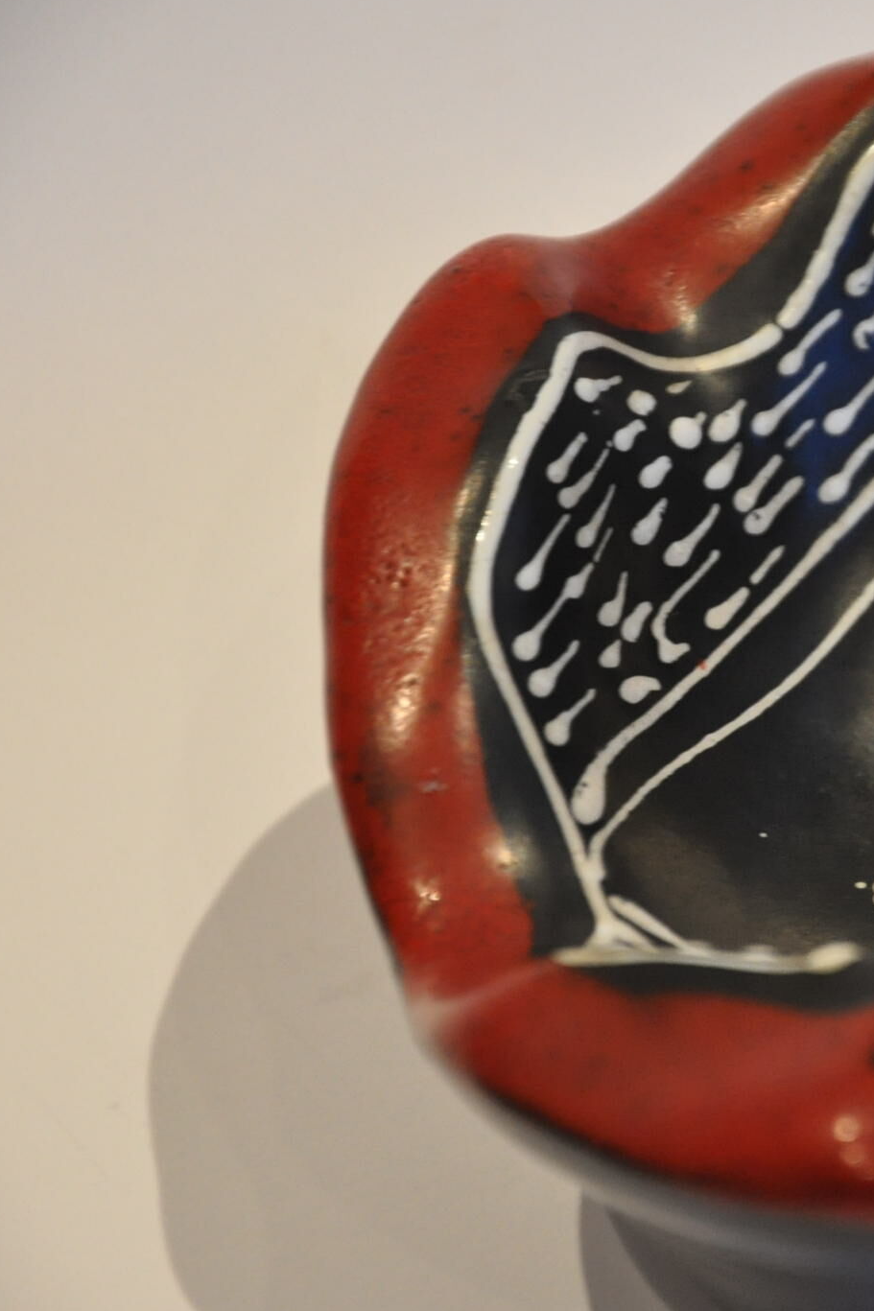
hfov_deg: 5.5
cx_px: 941
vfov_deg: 8.3
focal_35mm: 247
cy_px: 645
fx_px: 8989
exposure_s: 1/30
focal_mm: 105
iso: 1600
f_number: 5.6
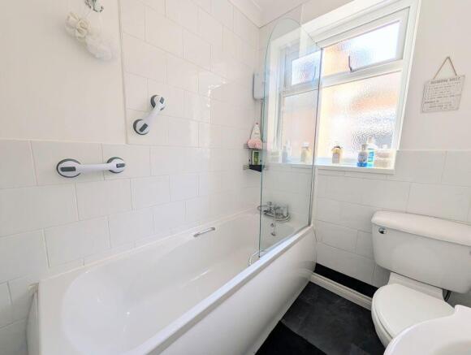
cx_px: 236
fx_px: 164
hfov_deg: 110.4
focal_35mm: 12
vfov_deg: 94.7
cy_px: 178
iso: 89
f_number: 1.7
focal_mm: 2.02
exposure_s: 1/385
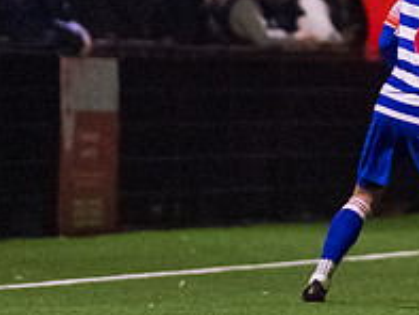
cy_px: 169
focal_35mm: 1323
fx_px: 16024
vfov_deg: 1.1
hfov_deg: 1.5
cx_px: 456
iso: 8000
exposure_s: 1/1000
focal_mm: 240
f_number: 2.8
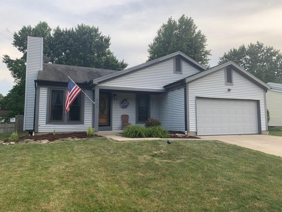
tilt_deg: +7.2
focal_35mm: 26
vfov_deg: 53.1
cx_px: 141
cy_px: 106
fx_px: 212
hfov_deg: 67.3
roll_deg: -0.3
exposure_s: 1/311
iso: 25
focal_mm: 4.25
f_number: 1.8
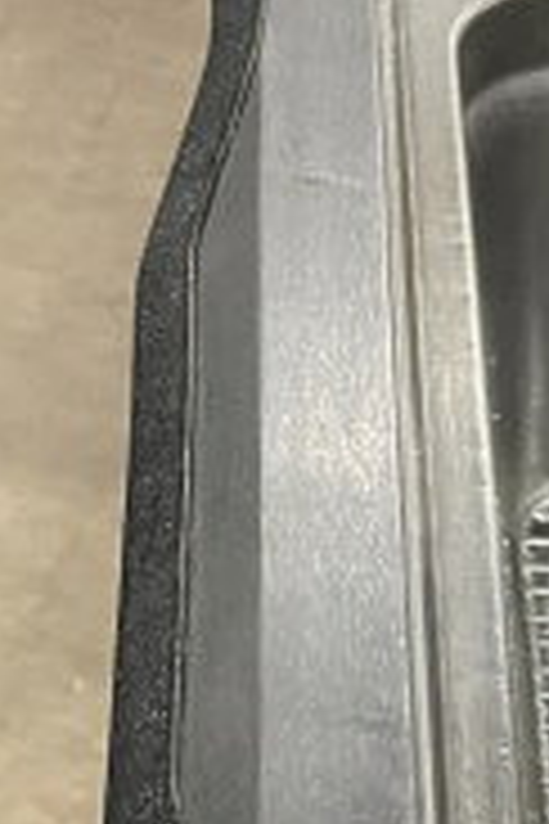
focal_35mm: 120
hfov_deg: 10.7
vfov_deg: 15.7
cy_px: 1236
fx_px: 2745
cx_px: 1004
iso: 200
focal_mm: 4.2
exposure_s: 1/60
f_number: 1.6
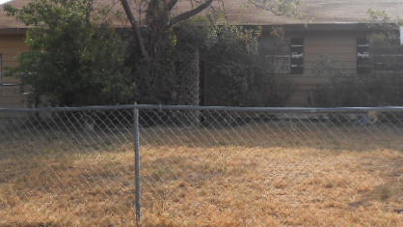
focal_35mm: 50
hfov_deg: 41.3
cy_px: 62
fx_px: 534
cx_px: 209
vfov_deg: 23.7
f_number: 3.8
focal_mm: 5.3
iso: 80
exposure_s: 1/500
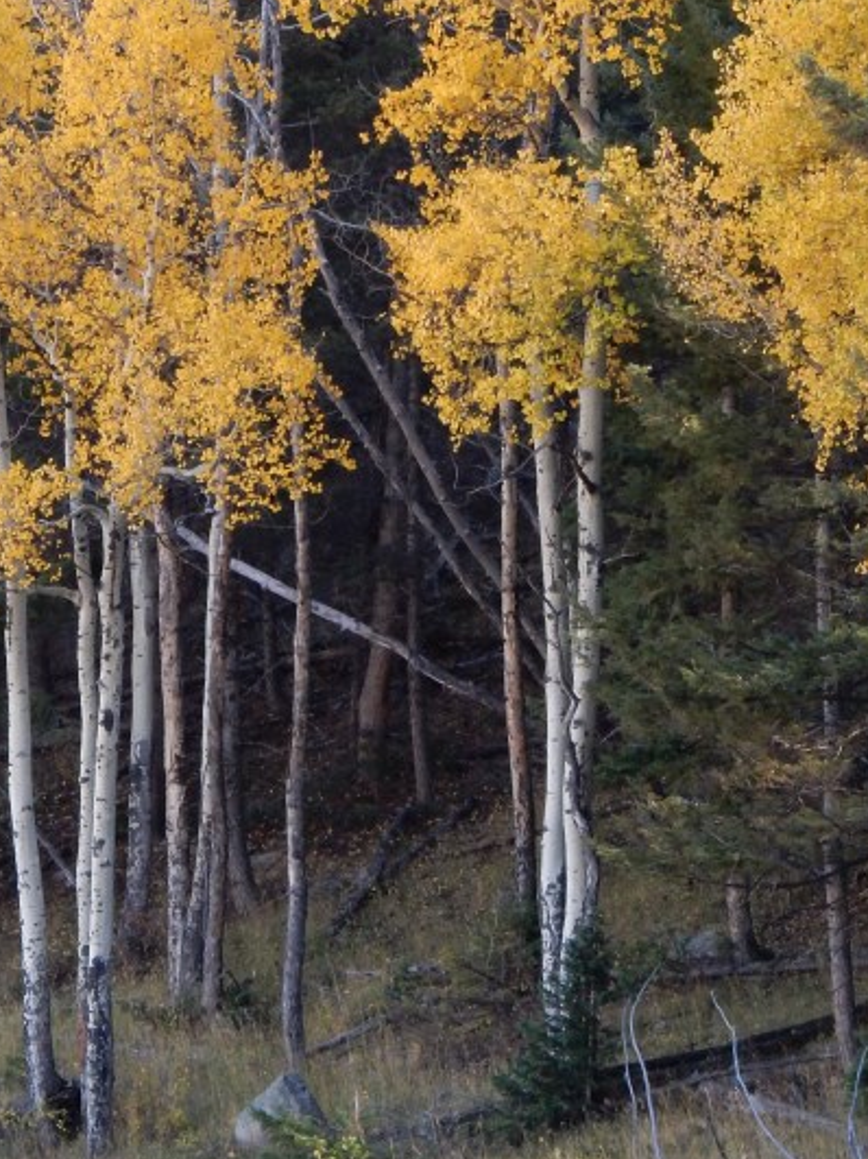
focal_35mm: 442
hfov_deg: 3.4
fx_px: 14784
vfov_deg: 4.5
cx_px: 229
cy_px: 63
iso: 200
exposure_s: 1/60
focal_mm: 40.9
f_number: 6.3
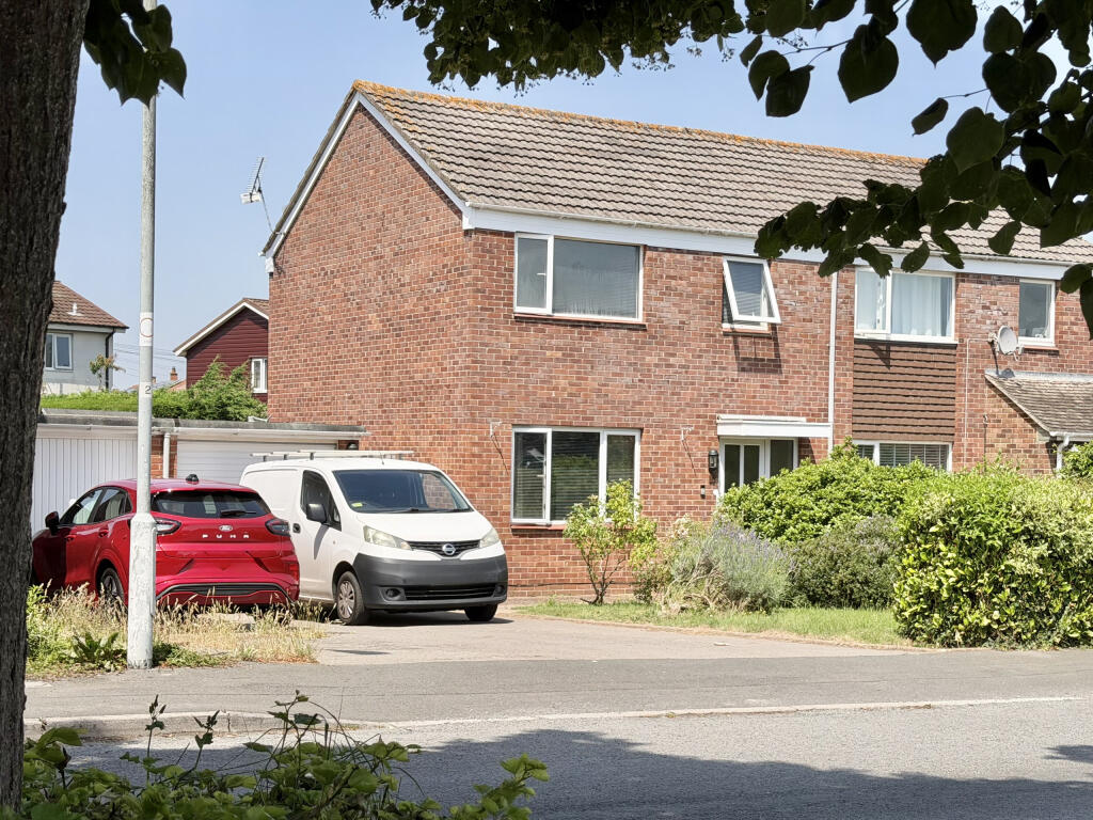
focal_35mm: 48
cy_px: 410
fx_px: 1516
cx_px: 546
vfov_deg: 30.3
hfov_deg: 39.7
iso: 64
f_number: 1.78
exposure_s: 1/3891
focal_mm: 6.76
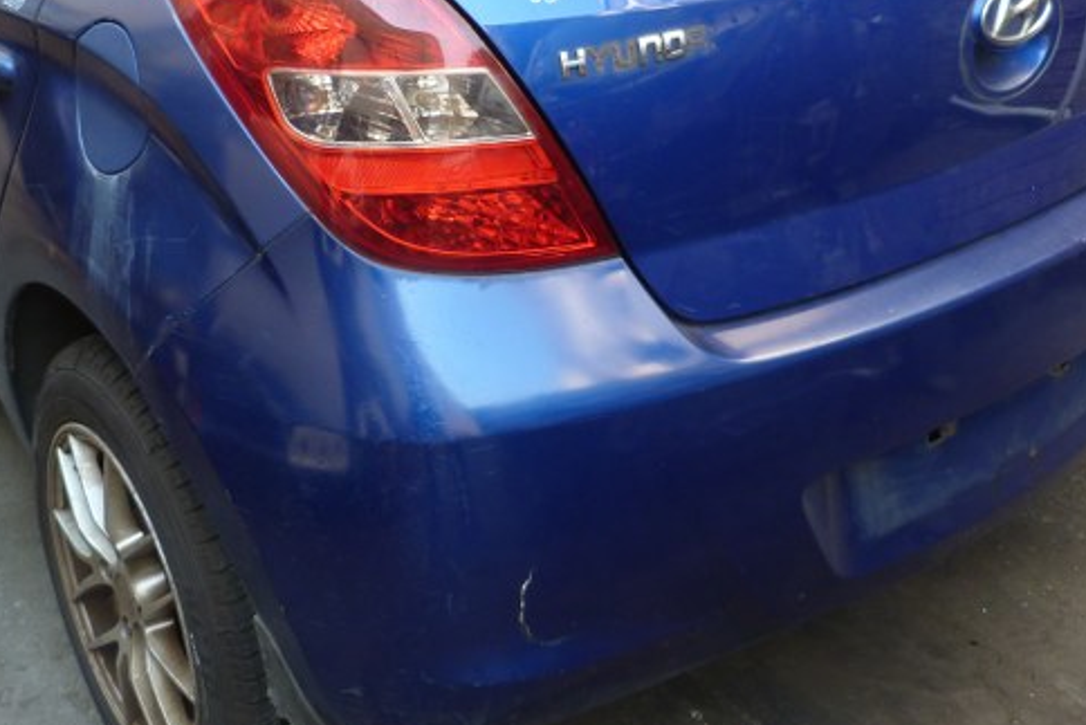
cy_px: 139
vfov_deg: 30.4
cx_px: 417
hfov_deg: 45.1
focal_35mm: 43
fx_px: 1297
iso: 80
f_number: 2.8
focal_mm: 4.5
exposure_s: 1/60
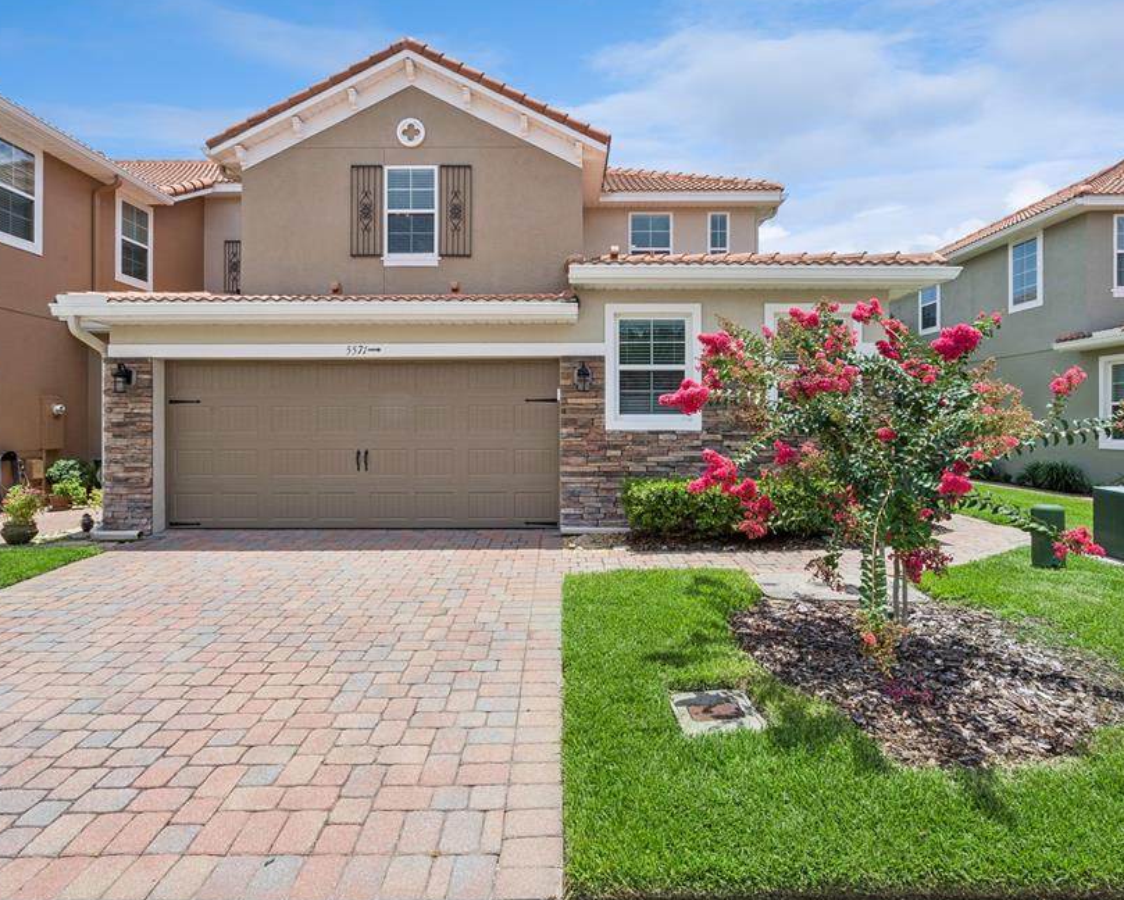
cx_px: 557
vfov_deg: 70.9
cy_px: 435
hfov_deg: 83.3
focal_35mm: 19
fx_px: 632
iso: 80
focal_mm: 16
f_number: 18
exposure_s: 1/50
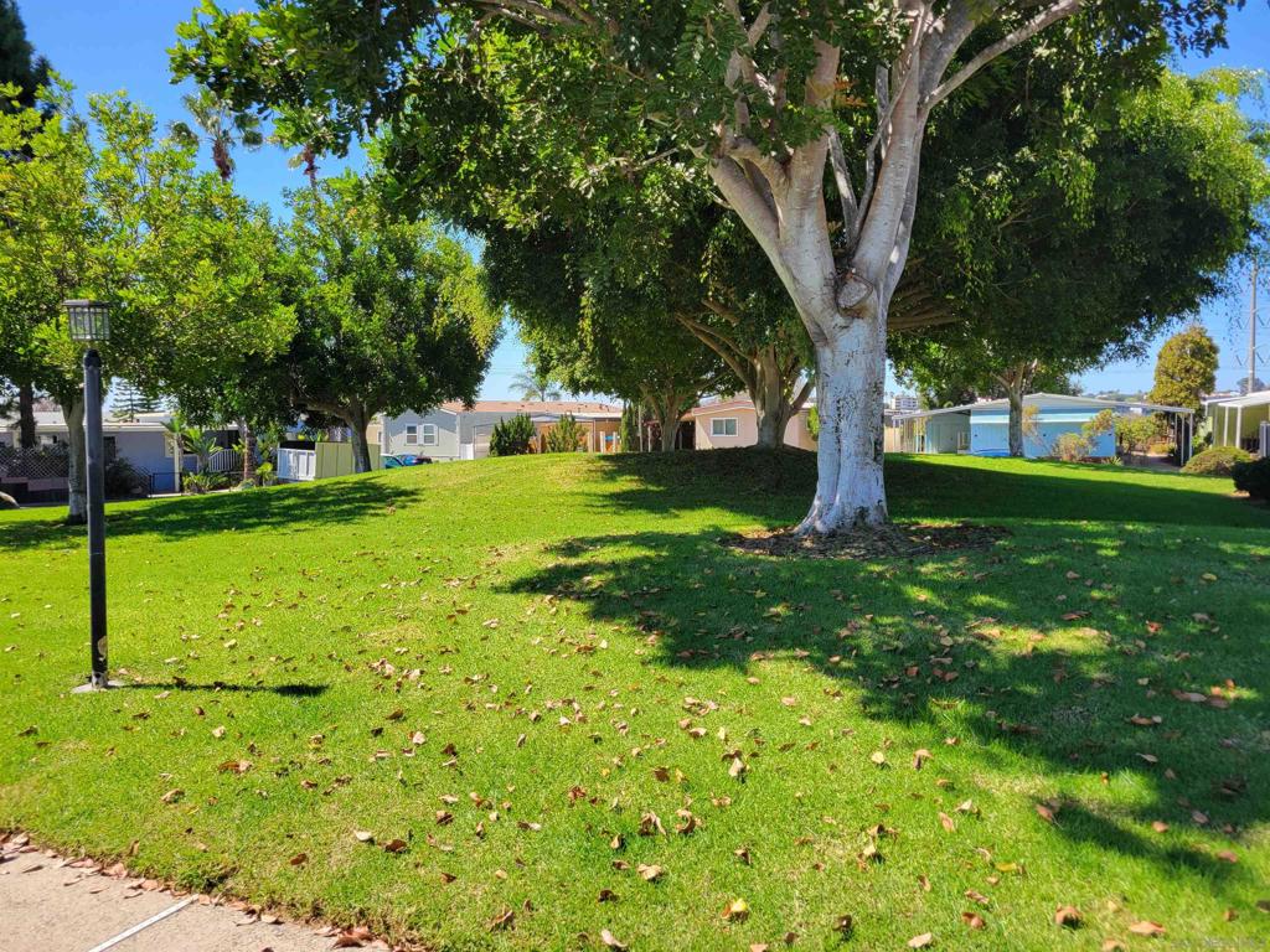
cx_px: 635
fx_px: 954
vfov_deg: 53.1
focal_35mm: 26
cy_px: 476
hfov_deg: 67.3
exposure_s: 1/932
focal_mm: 5.4
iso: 40
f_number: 1.8
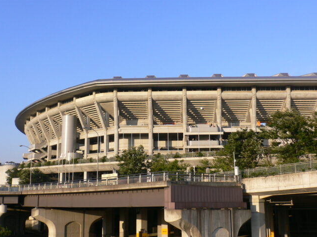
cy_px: 100
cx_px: 160
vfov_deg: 34.3
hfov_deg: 44.8
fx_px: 385
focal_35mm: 42
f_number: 5.6
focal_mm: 5.8
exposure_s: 1/200
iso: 80
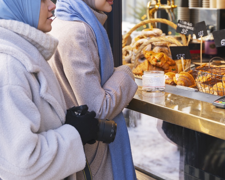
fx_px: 599
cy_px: 85
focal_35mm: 90
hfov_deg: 21.2
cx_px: 131
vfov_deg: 17.1
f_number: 2.8
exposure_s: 1/320
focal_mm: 48
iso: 250
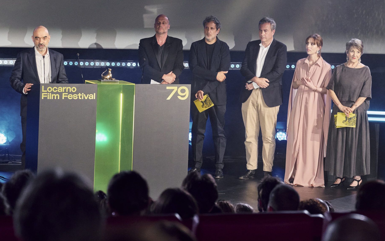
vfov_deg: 8.1
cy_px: 125
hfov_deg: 13.0
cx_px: 191
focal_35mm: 161
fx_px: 1689
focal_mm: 100
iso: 4000
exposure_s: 1/160
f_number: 5
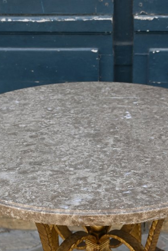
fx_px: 496
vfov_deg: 27.8
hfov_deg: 19.2
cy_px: 205
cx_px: 103
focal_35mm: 71
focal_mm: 25
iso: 200
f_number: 4
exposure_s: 1/250
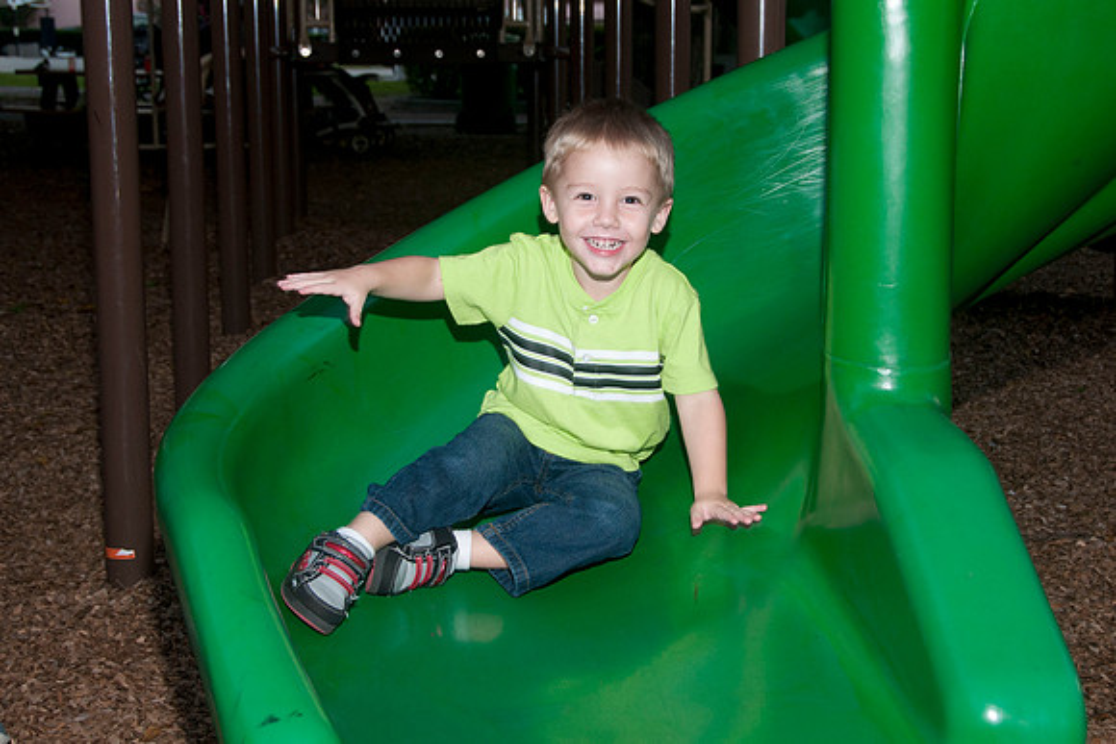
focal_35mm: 61
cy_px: 317
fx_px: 1906
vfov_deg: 22.1
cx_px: 555
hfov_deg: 32.6
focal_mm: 32
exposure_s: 1/60
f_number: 5.6
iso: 200
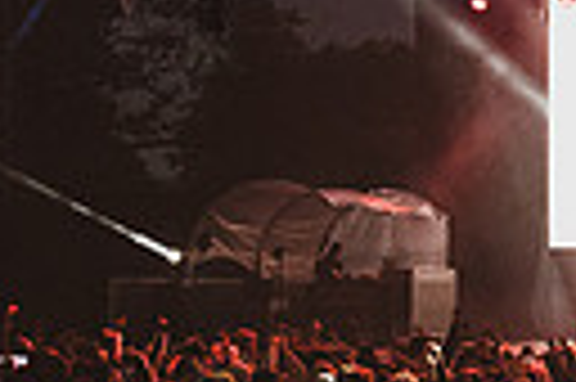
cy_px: 288
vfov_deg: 11.0
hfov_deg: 15.8
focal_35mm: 124
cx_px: 720
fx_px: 1981
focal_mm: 24
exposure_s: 1/1250
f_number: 4.5
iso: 5000
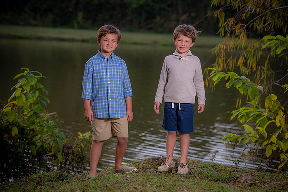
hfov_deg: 18.6
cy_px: 96
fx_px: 879
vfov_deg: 12.4
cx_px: 144
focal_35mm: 110
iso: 200
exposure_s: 1/160
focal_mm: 110
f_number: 4
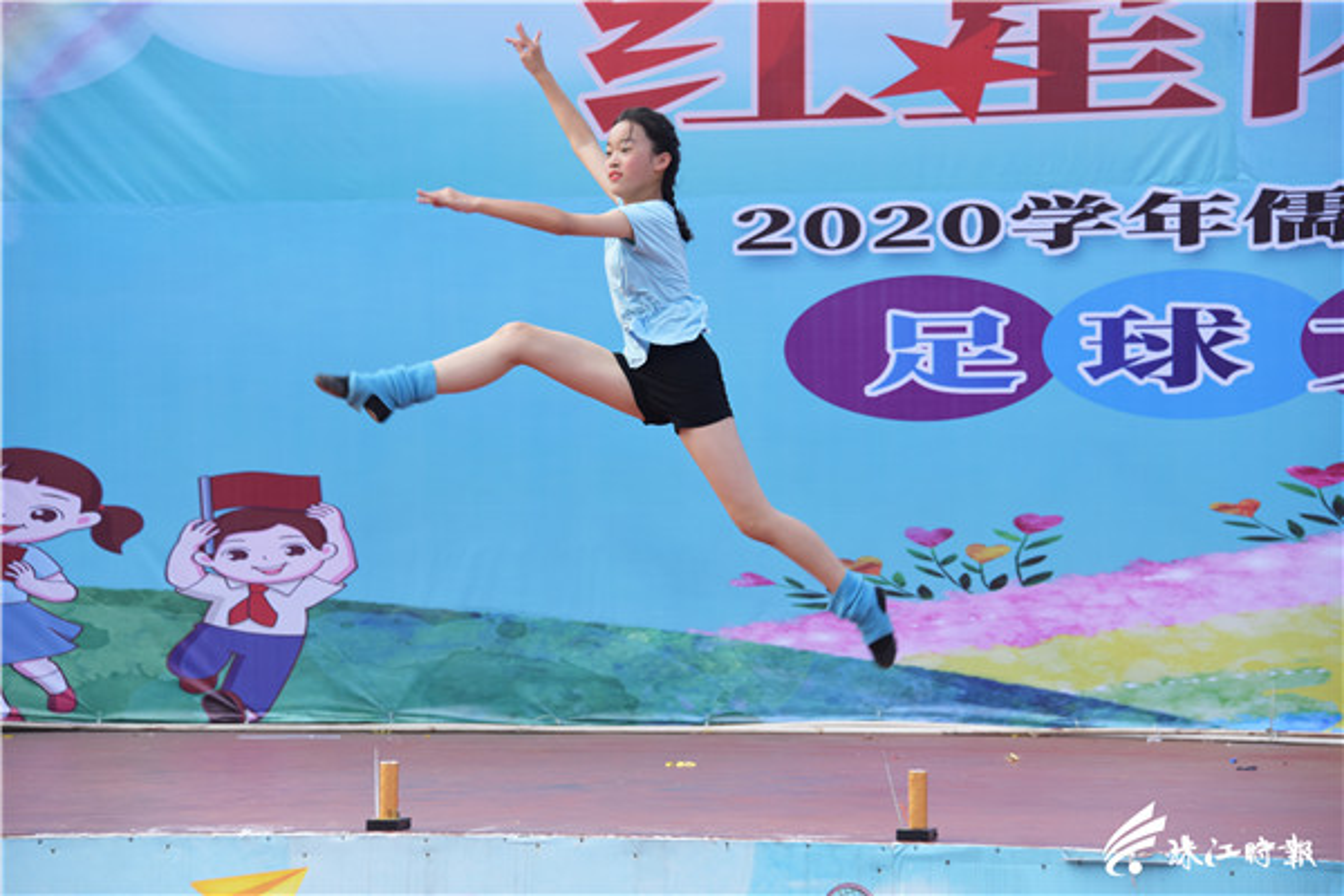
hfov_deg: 14.2
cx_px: 672
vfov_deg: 9.5
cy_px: 448
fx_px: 5413
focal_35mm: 145
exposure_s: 1/400
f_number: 6.3
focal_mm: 145
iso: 250
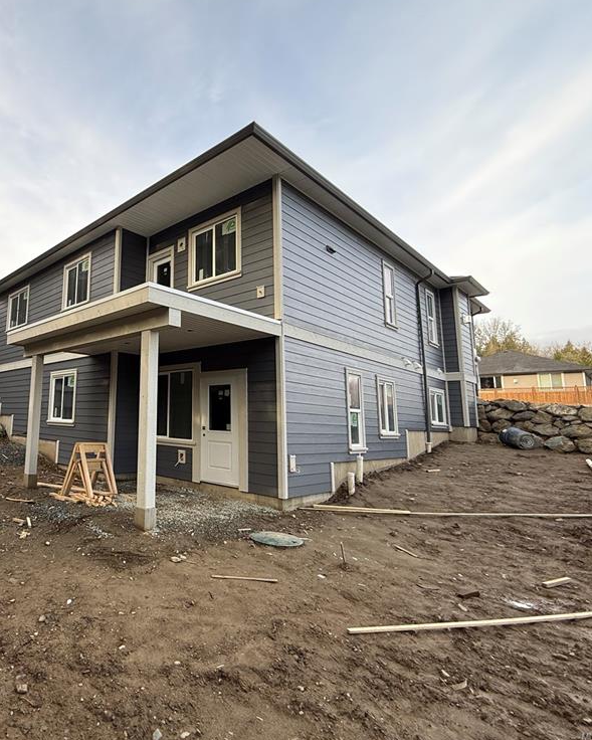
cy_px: 357
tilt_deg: +8.6
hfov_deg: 65.2
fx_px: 416
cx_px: 128
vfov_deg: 83.2
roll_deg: -1.8
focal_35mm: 19
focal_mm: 2.22
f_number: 2.2
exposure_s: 1/216
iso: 64
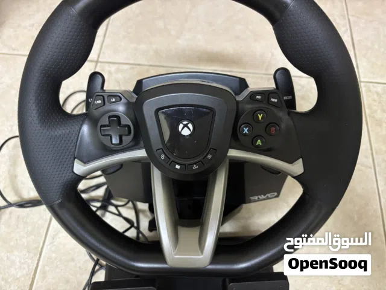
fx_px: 290
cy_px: 145
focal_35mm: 26
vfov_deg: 53.1
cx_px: 193
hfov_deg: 67.3
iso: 500
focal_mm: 5.96
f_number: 1.6
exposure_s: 1/40
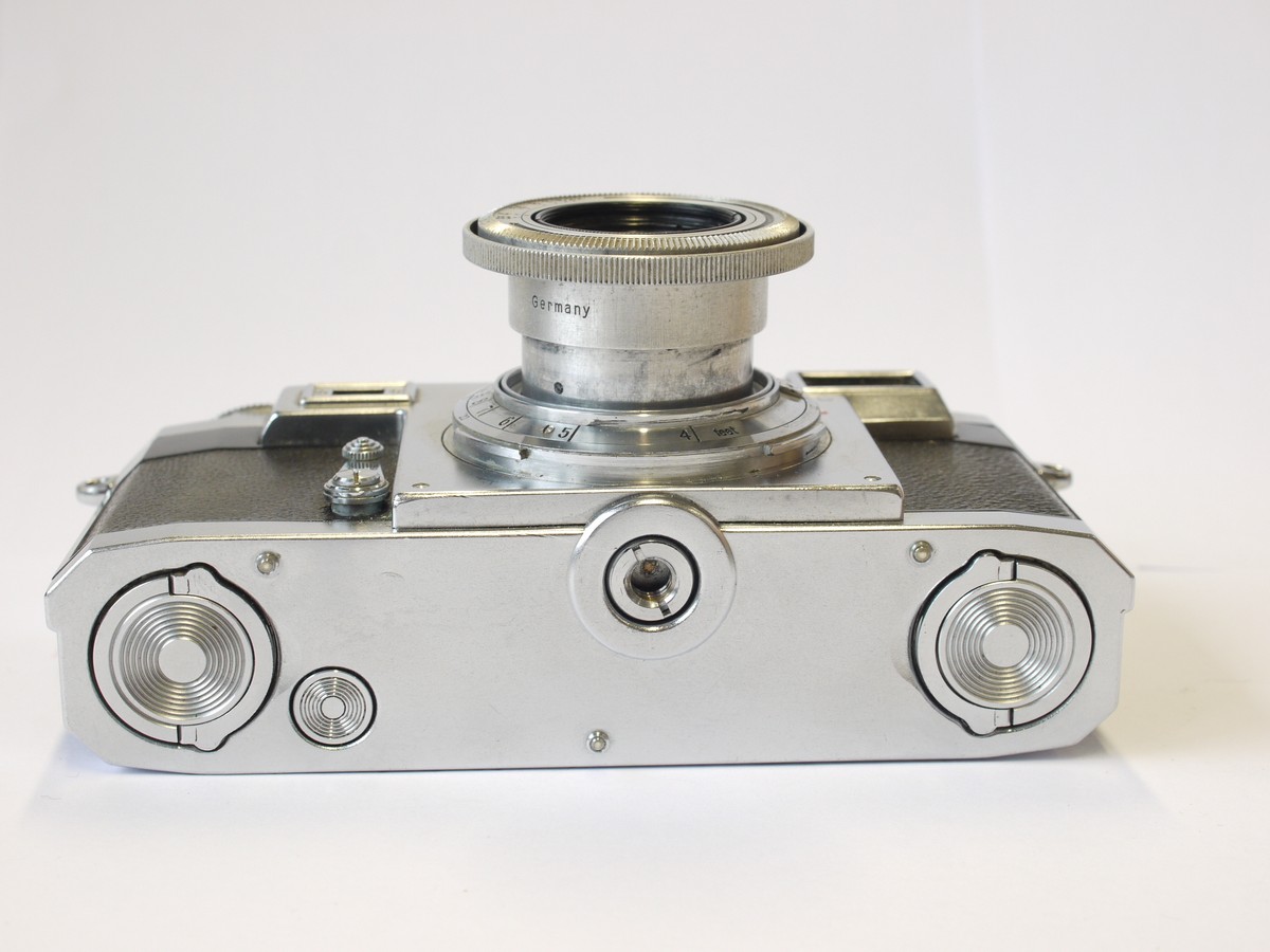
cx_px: 635
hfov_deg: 32.2
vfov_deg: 24.4
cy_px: 476
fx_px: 2201
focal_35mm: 60
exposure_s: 1/25
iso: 400
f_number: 8
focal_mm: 30
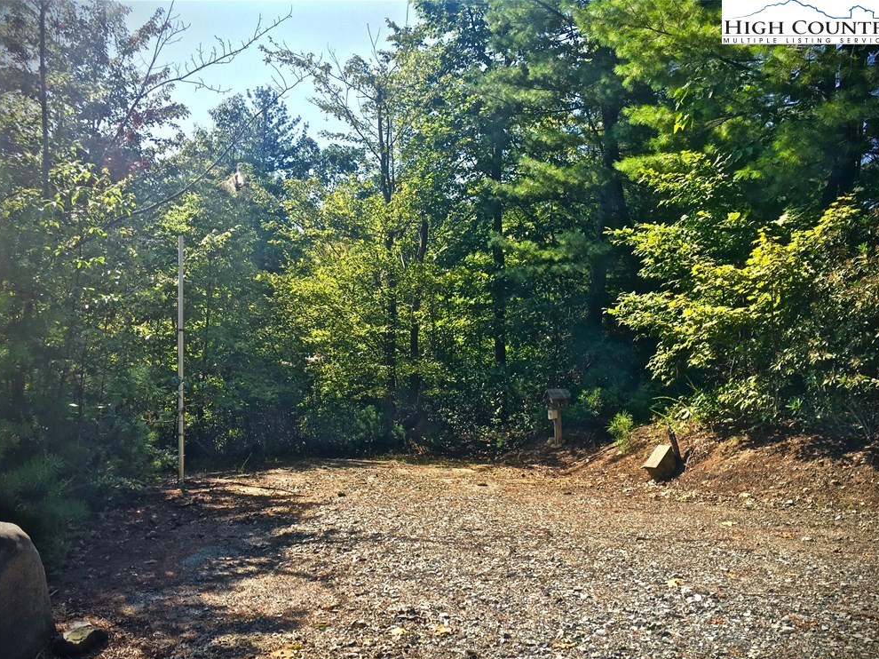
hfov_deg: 60.0
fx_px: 762
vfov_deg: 46.8
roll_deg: -4.6
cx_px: 448
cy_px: 340
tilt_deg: +5.1
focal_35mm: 30
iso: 25
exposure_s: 1/777
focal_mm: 4.15
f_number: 2.2
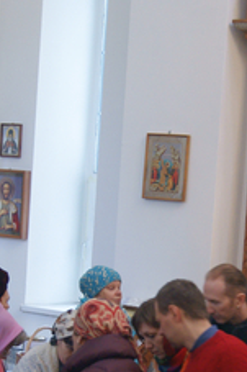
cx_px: 170
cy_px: 346
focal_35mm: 148
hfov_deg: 9.2
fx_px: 1525
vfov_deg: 13.7
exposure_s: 1/15
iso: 400
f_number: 4.5
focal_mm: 28
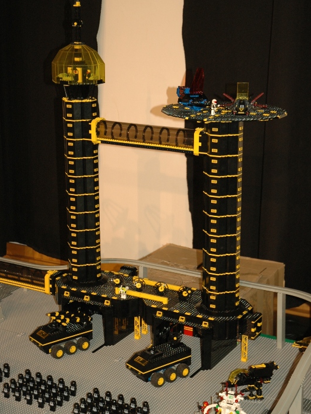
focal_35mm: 66
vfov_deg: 29.4
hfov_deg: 22.3
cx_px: 155
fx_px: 790
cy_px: 204
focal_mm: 40
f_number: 4.5
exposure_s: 1/60
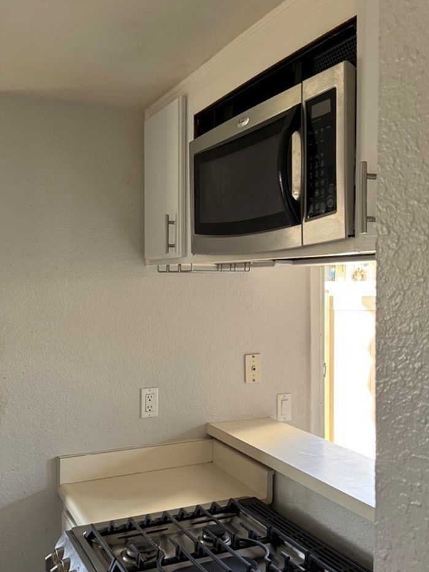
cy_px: 303
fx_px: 578
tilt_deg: -4.1
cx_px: 201
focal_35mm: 35
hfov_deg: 40.7
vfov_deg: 52.6
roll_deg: -0.6
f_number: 1.78
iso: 200
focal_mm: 6.76
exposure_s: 1/121
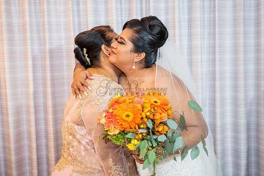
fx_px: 504
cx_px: 139
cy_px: 100
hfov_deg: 29.3
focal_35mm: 69
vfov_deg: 19.8
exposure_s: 1/100
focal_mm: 55
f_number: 2.8
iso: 320
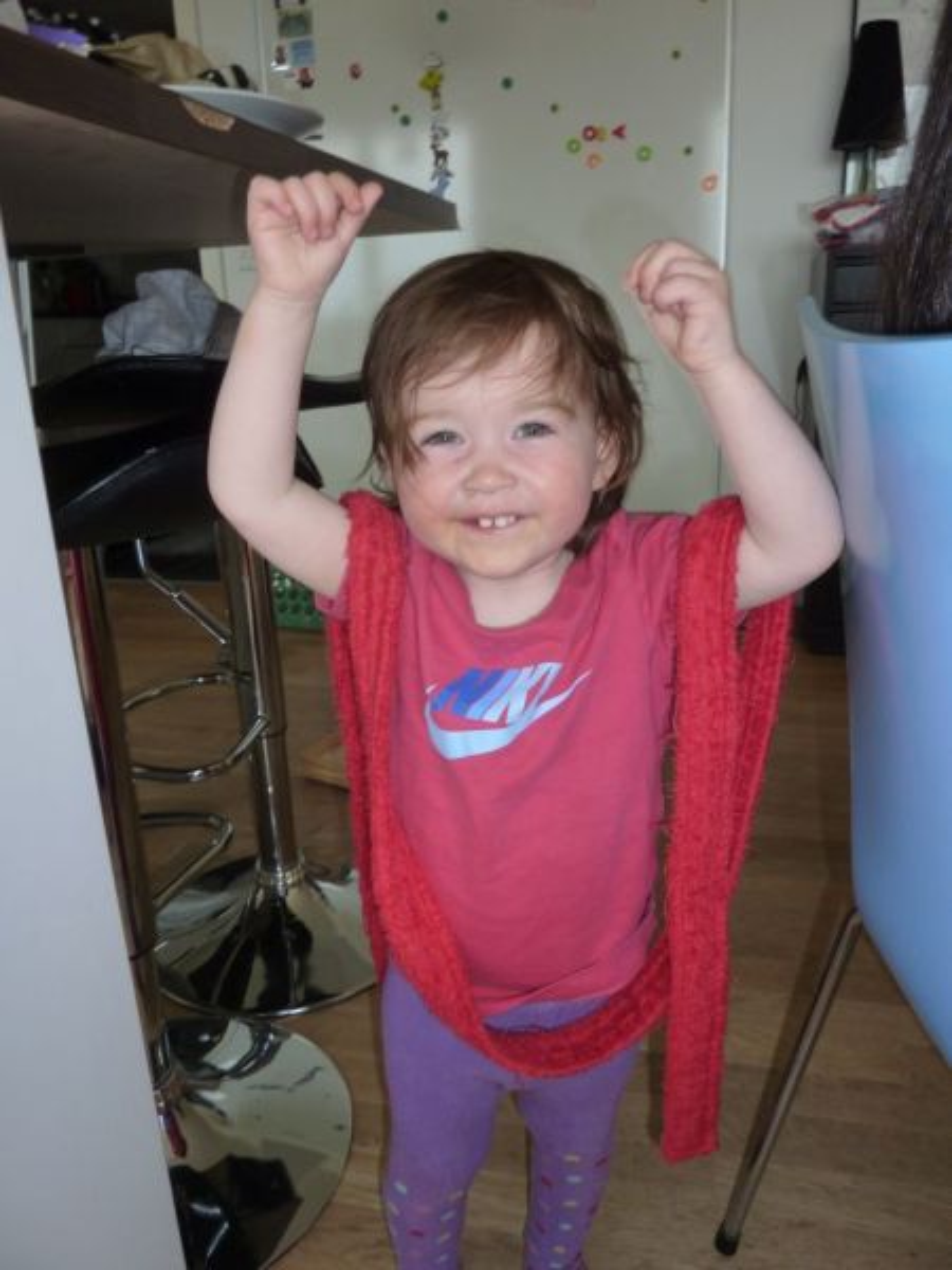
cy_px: 635
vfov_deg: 69.4
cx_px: 476
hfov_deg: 54.9
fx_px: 917
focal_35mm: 25
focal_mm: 4.1
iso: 125
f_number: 3.3
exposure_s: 1/30
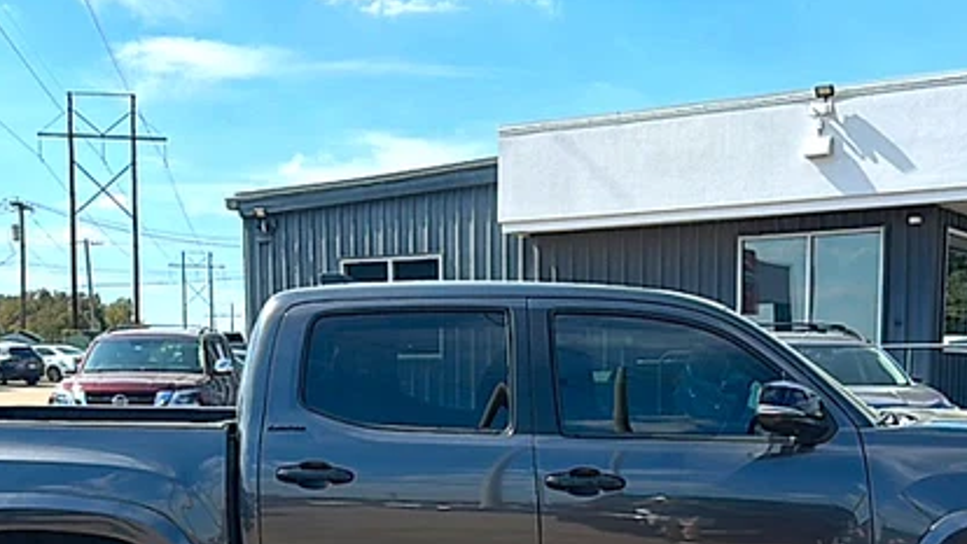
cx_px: 526
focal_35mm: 46
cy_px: 515
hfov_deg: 44.5
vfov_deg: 25.0
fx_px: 1180
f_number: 1.78
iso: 80
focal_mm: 6.86
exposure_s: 1/4386
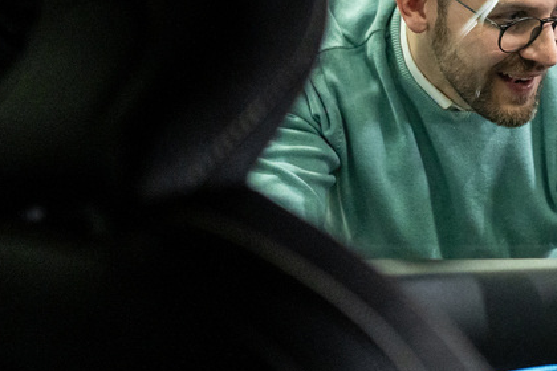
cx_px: 641
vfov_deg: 13.7
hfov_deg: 19.4
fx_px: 1547
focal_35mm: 100
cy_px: 113
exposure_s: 1/400
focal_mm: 35
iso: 2500
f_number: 1.8
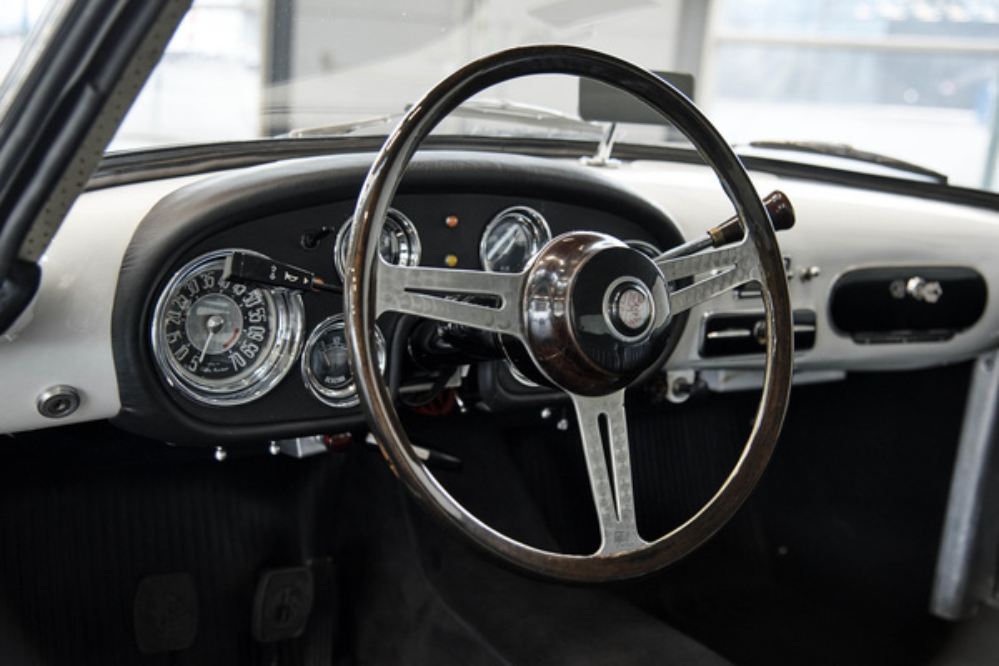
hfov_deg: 42.7
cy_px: 333
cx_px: 500
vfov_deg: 29.2
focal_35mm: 46
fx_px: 1276
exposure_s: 1/13
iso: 400
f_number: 4
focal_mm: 46
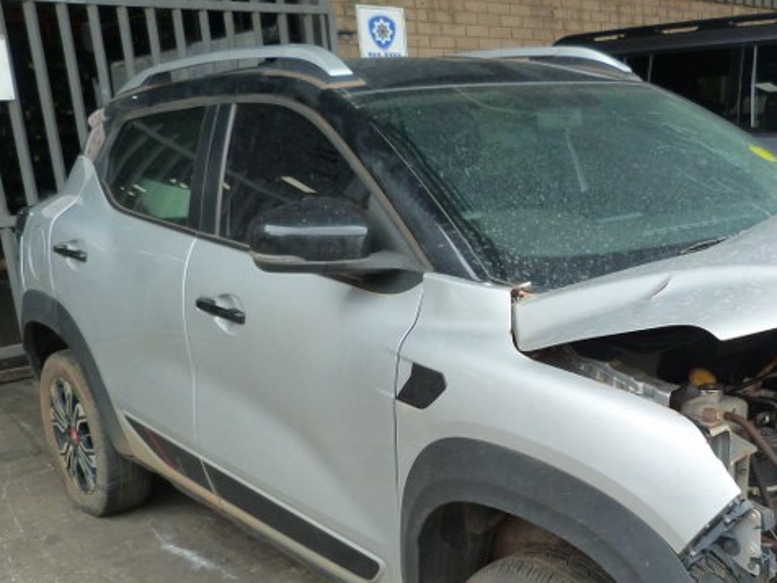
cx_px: 571
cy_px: 390
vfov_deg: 34.0
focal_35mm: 42
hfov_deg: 43.5
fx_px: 943
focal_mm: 4.5
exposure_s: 1/60
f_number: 2.8
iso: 125
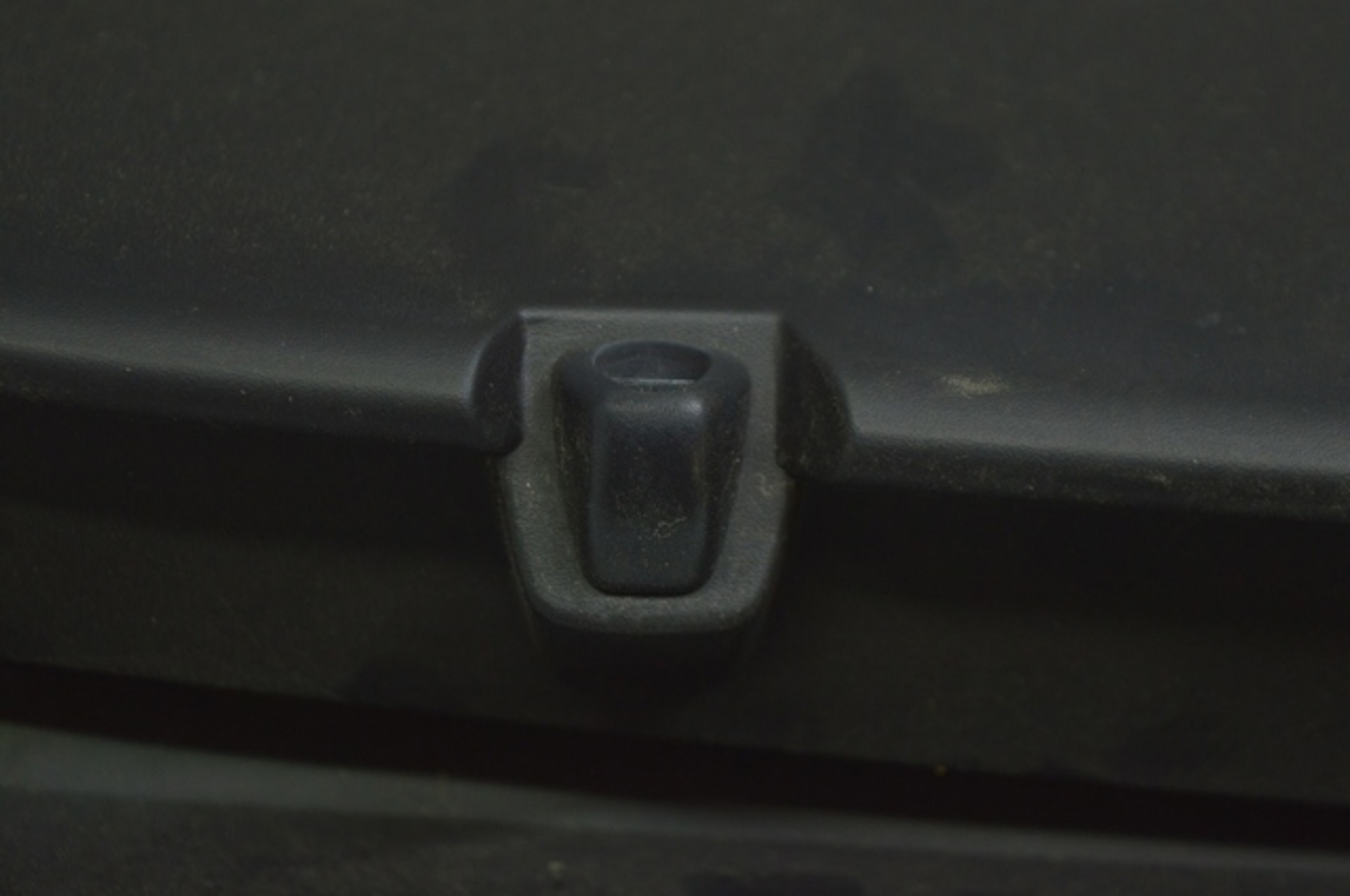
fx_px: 3090
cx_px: 675
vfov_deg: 16.5
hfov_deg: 24.6
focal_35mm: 82
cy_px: 448
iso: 400
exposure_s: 1/40
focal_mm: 55
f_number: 5.6
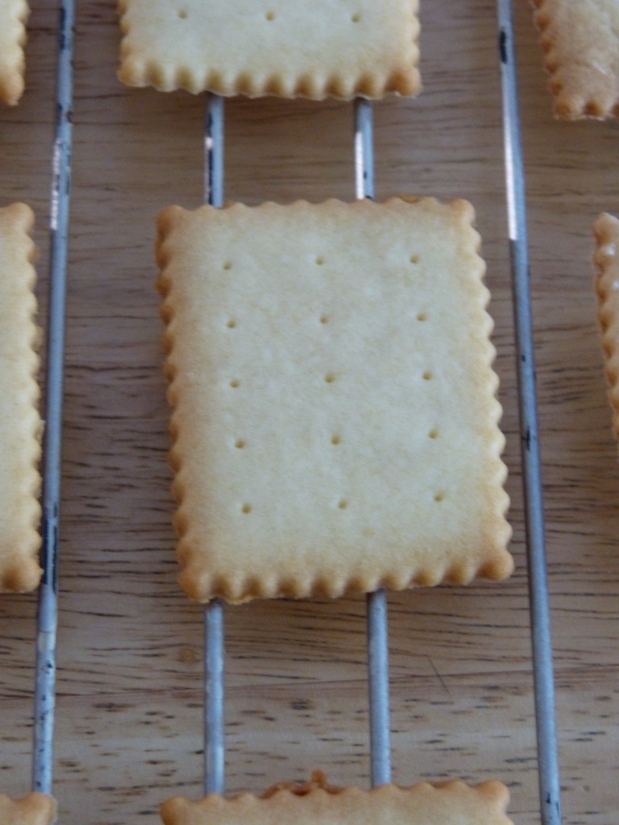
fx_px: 2313
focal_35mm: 97
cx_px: 310
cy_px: 412
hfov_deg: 15.2
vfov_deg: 20.2
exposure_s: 1/15
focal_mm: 16.1
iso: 400
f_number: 3.4
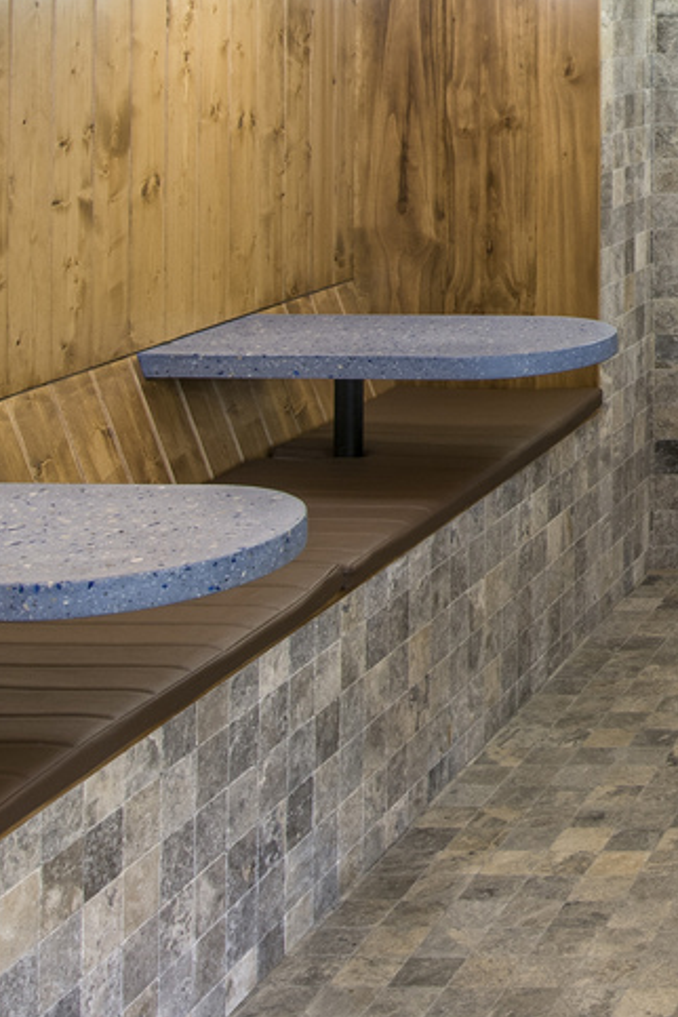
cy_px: -53
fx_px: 1893
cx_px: 1185
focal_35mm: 67
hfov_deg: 17.1
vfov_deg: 27.9
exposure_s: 1
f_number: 11
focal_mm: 18
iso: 64
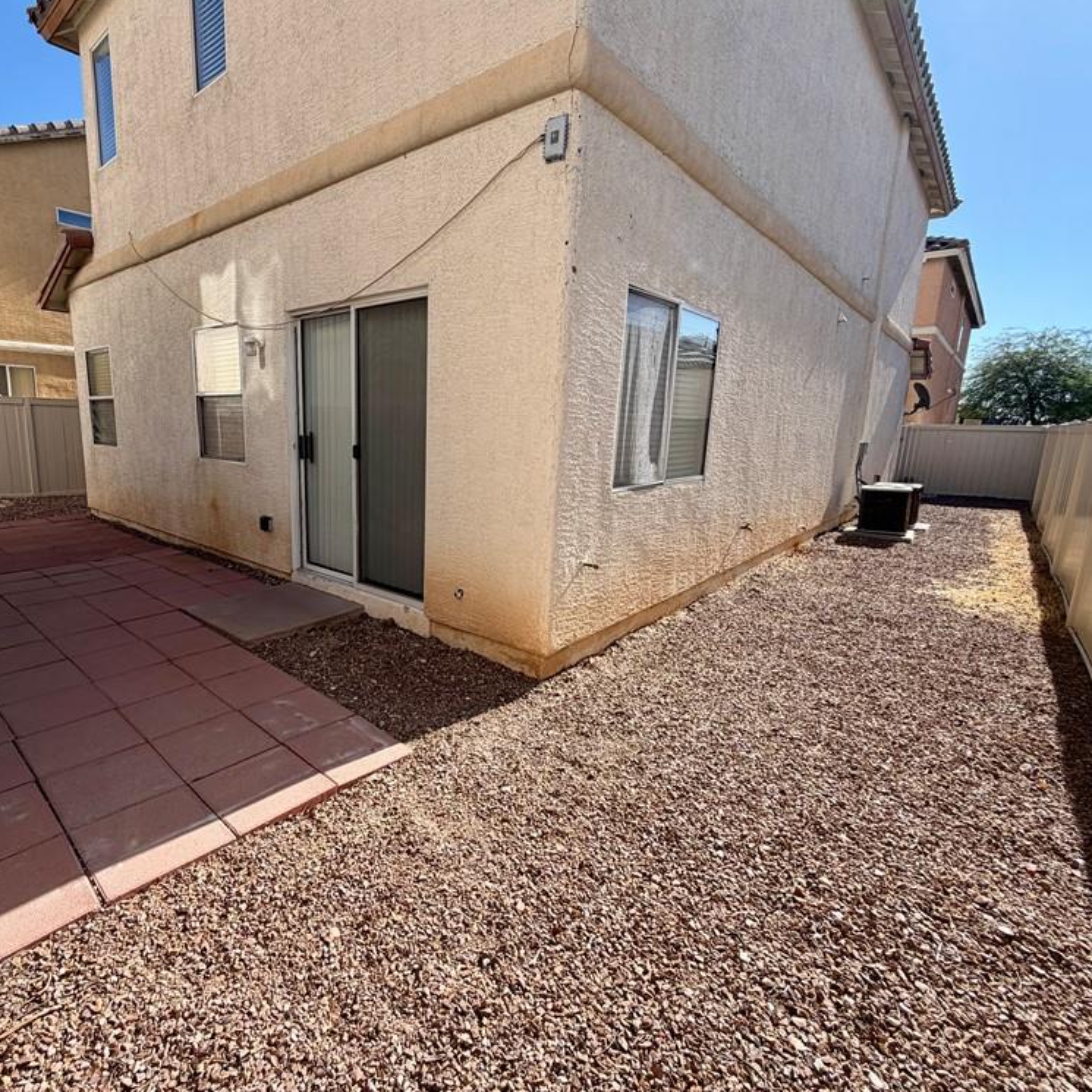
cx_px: 440
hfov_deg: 83.0
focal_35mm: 17
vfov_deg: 84.0
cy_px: 532
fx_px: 607
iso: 32
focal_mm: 2.22
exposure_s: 1/770
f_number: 2.2
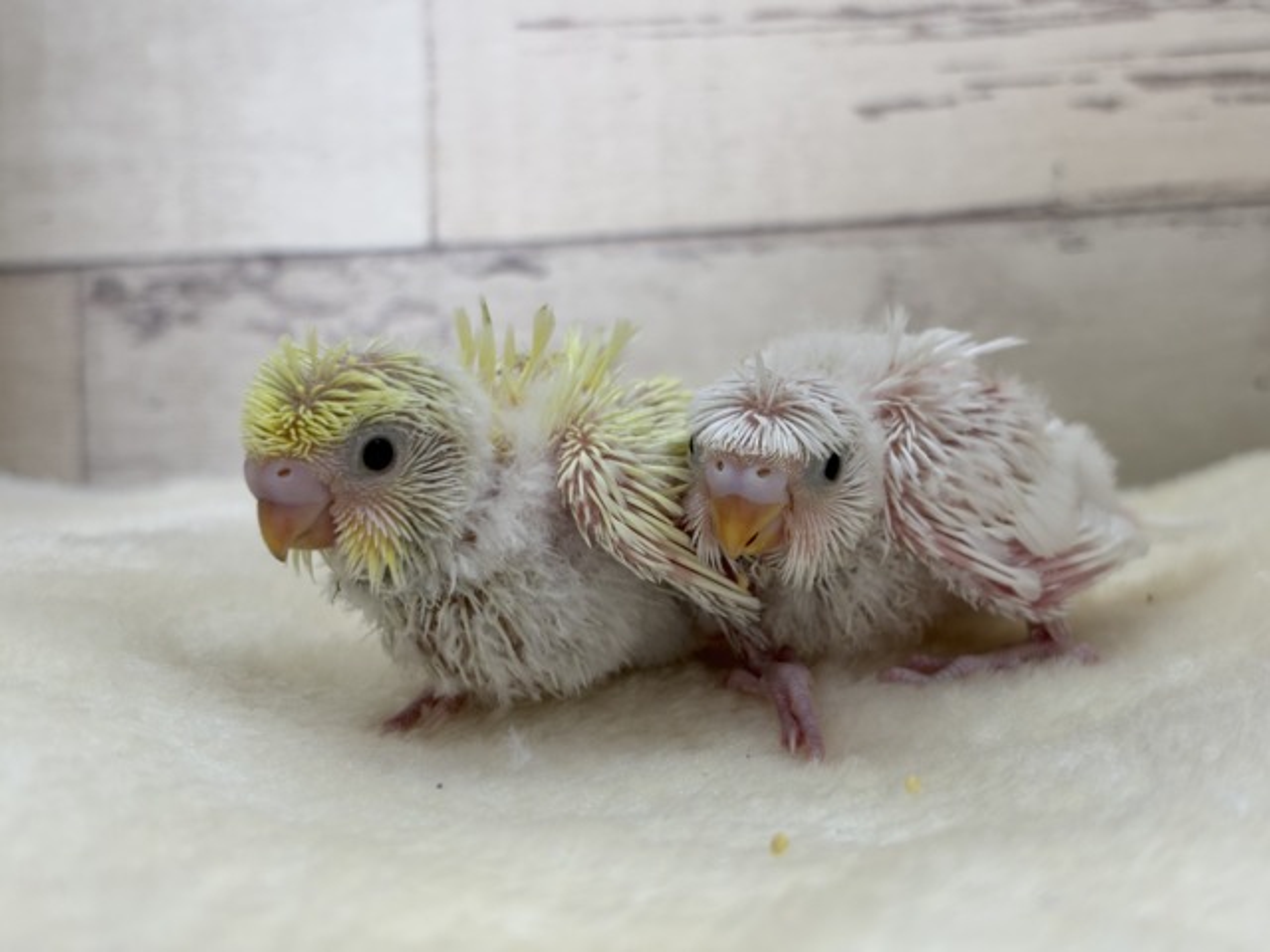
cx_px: 635
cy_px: 476
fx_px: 1908
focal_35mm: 52
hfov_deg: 36.8
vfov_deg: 28.0
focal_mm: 5.96
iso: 40
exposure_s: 1/50
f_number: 1.6
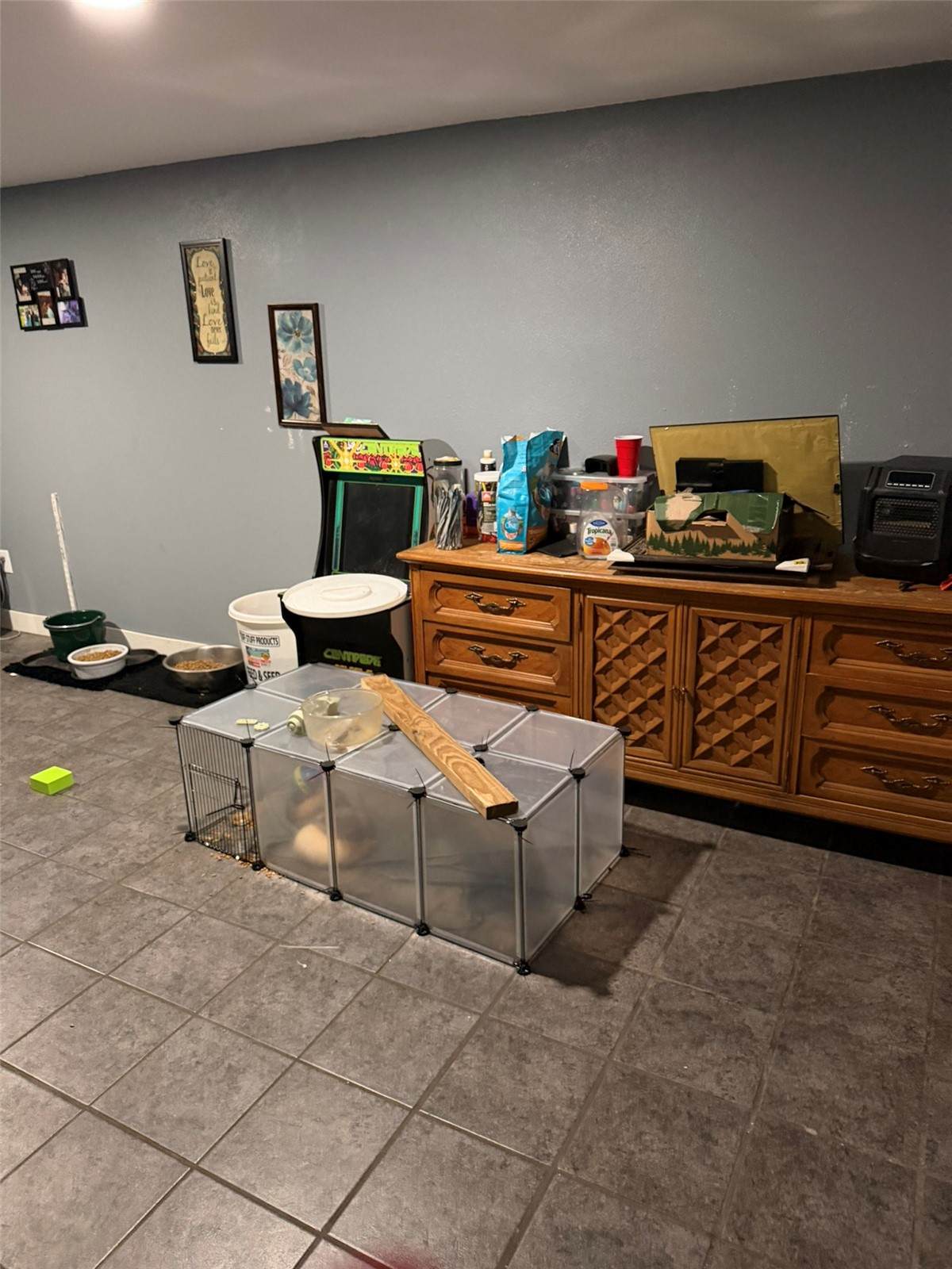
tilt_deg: -17.9
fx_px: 880
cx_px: 476
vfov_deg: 71.6
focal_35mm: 24
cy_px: 634
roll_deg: +2.9
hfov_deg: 56.8
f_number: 1.78
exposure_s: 1/60
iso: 400
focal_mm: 6.76
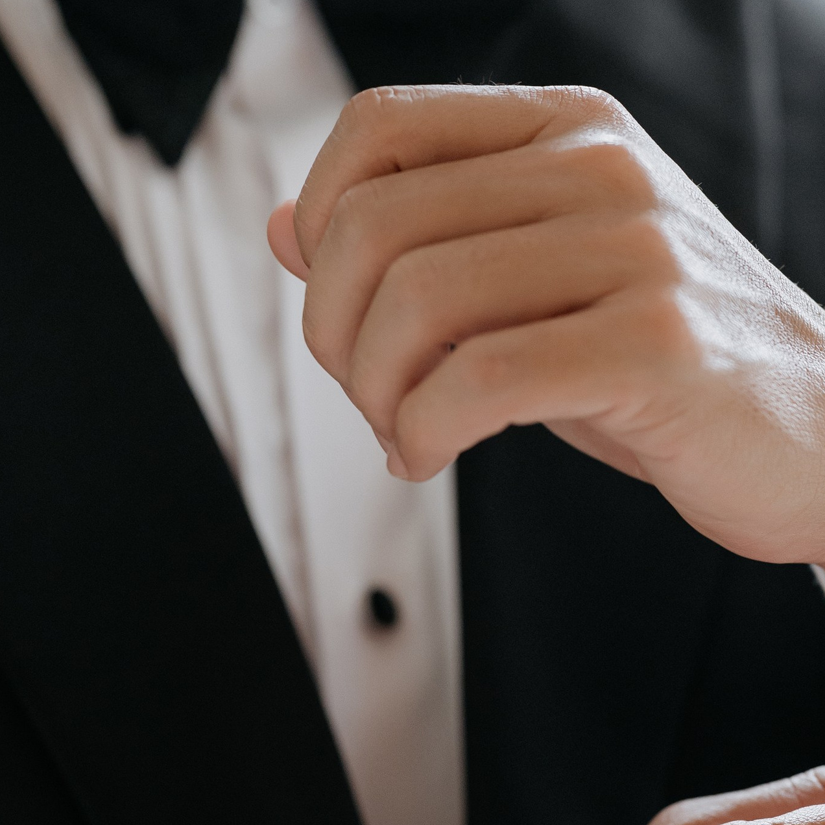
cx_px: 464
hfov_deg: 8.0
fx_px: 5878
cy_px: 513
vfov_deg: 8.0
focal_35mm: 218
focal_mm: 85
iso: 1000
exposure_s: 1/250
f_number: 1.8
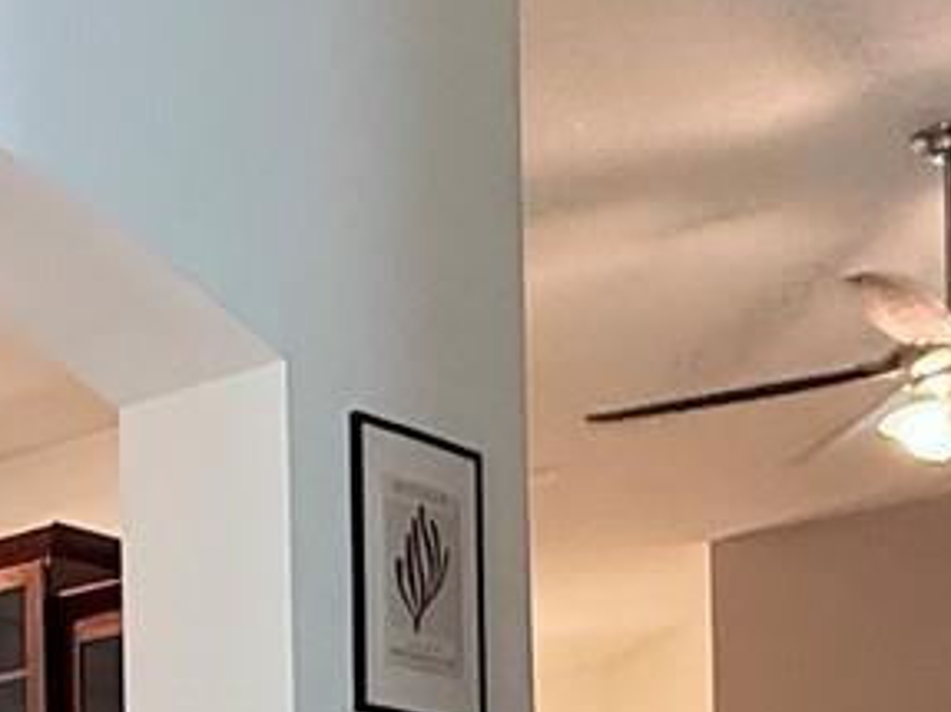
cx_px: -517
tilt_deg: +0.9
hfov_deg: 20.9
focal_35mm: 78
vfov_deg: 17.0
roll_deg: +0.6
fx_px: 2142
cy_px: 1076
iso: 250
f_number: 2.2
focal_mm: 2.22
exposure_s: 1/60
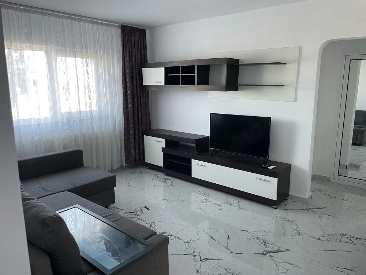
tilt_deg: -10.5
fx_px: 275
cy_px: 138
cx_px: 183
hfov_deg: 67.3
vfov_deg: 53.1
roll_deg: +0.4
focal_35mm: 26
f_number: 1.6
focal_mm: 4.2
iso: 160
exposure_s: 1/60
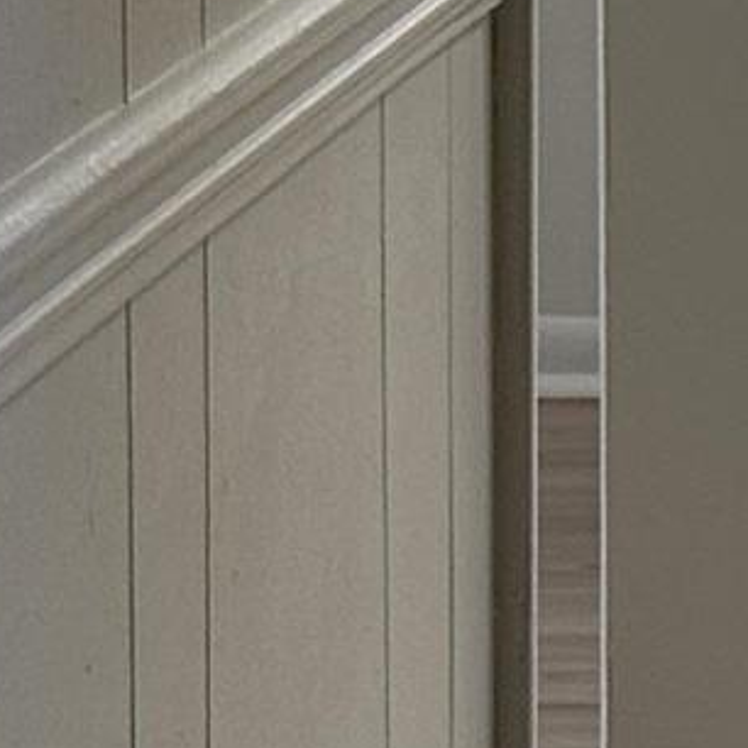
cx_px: 1804
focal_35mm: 213
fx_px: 5207
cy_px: -391
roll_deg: -0.3
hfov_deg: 7.6
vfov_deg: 8.0
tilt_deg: -6.3
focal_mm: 6.86
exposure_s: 1/60
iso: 125
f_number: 1.78
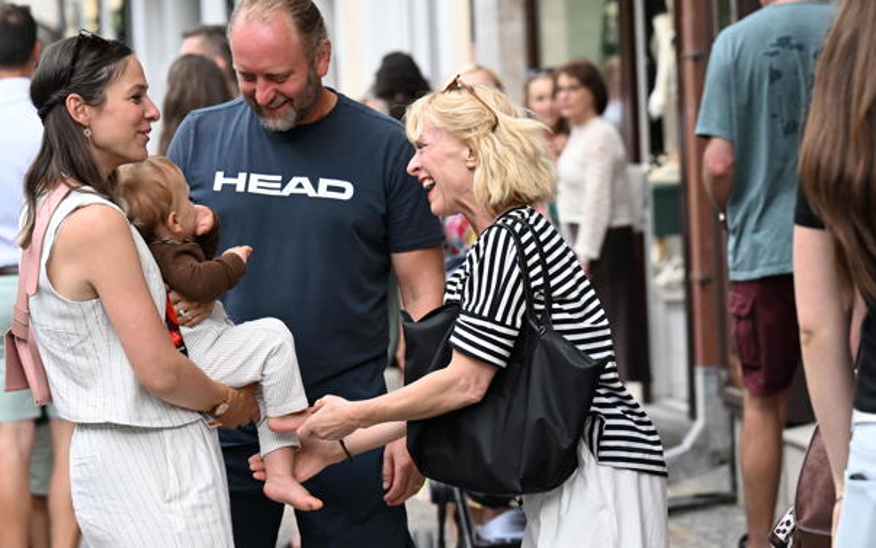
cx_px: 410
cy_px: 231
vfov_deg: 9.4
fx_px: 3343
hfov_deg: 14.9
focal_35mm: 140
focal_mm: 120
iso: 1600
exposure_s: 1/1000
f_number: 5
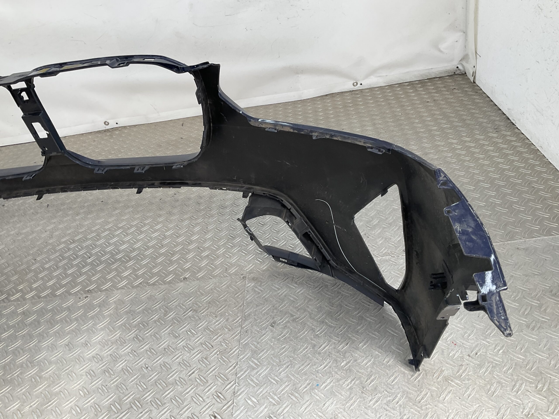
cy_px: 210
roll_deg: +12.6
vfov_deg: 48.2
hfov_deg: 61.7
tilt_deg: -33.5
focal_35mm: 29
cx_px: 280
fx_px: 468
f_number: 1.8
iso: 16
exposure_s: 1/120
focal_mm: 3
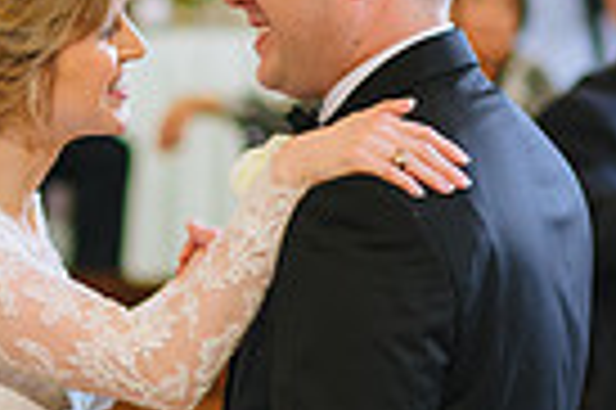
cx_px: 94
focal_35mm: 361
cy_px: 304
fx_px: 6170
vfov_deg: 3.8
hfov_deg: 5.7
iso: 320
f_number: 2.5
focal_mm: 85
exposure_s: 1/160
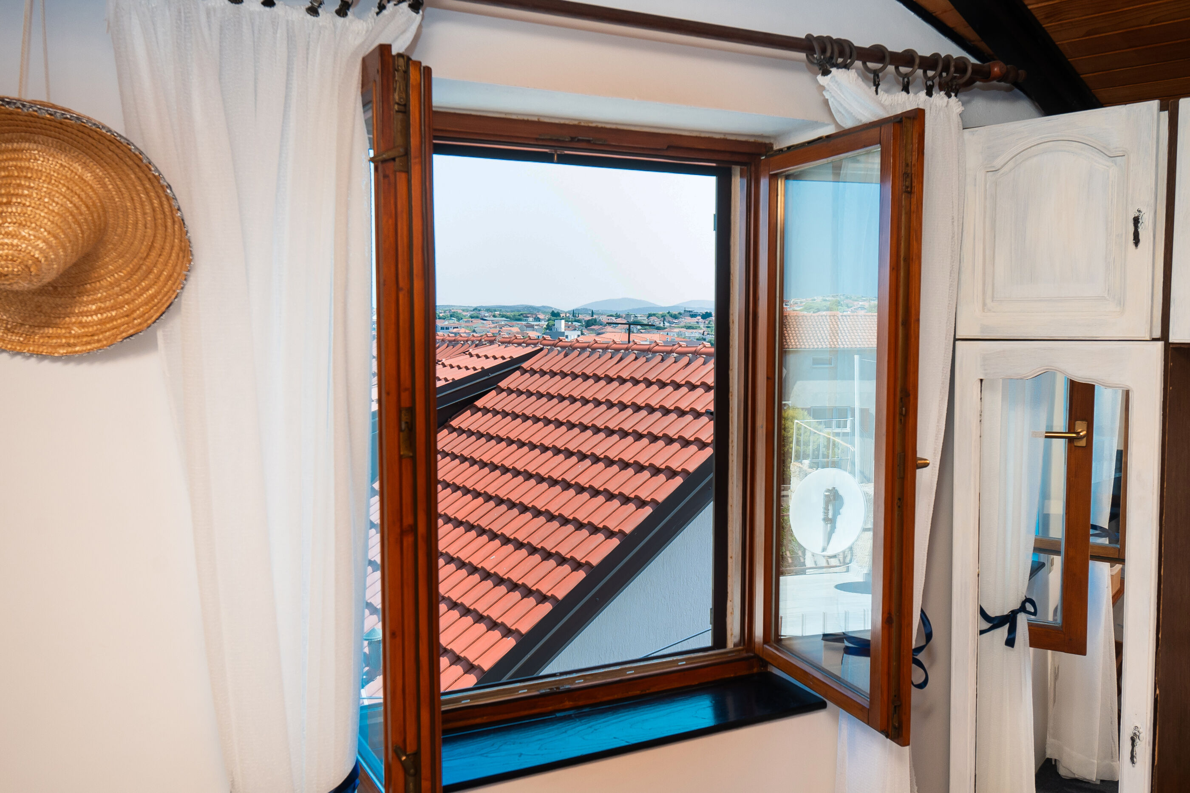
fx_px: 992
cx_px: 595
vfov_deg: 43.6
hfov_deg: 61.9
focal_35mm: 30
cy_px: 396
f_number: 8
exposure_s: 1/200
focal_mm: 20
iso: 160
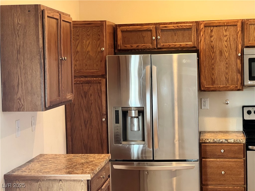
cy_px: 96
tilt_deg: -4.0
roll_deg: +1.3
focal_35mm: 77
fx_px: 567
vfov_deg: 19.1
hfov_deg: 25.3
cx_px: 128
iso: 320
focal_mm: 9
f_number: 2.8
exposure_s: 1/60
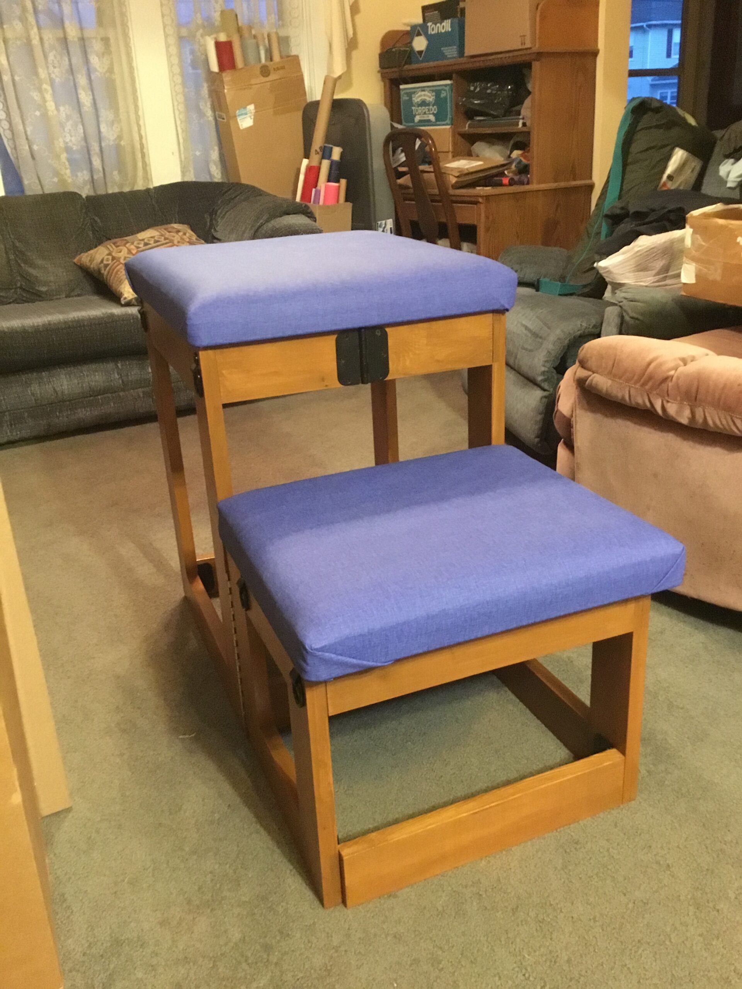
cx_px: 371
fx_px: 886
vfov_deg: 58.4
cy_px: 494
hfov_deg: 45.4
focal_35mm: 31
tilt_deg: -22.5
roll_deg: +3.2
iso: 640
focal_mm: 3.3
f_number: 2.4
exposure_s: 1/15
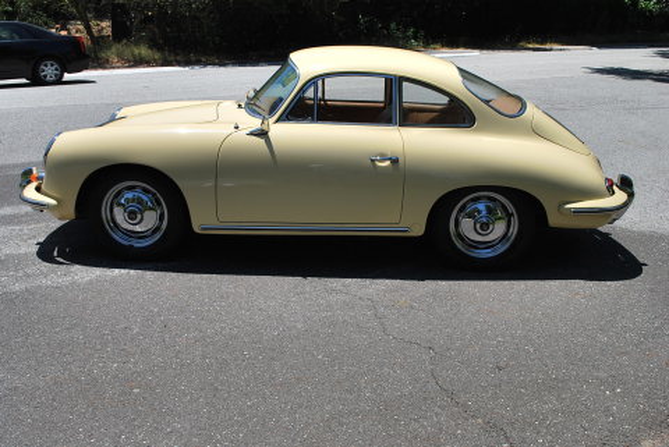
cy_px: 224
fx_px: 725
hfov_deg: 49.5
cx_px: 334
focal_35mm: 39
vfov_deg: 34.3
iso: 100
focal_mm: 26
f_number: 10
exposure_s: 1/320
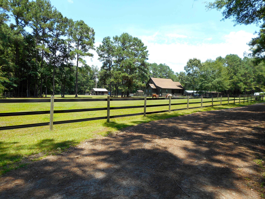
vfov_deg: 54.9
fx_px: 191
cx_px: 132
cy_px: 100
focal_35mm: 25
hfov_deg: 69.4
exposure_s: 1/320
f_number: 3.7
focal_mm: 4.5
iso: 80
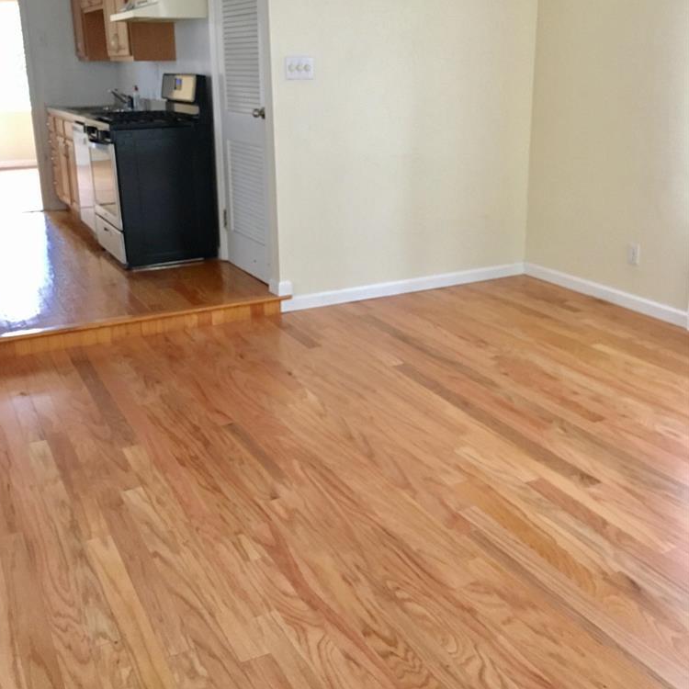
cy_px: 293
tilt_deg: -15.2
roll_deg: +1.0
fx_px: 788
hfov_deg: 47.2
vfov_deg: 47.1
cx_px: 338
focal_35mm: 35
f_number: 2.2
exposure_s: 1/20
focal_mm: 4.15
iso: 200
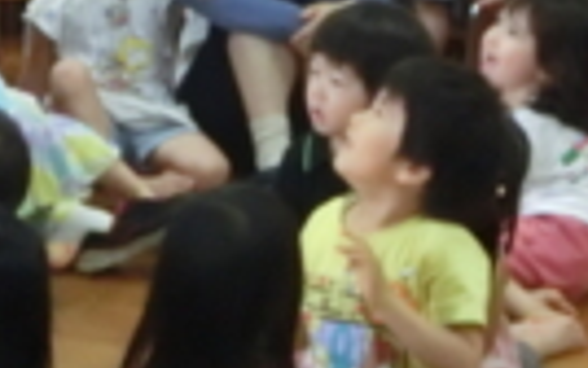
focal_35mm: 180
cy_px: -149
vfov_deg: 7.2
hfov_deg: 11.6
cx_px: 189
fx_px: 2887
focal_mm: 10.11
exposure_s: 1/200
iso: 3200
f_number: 4.5
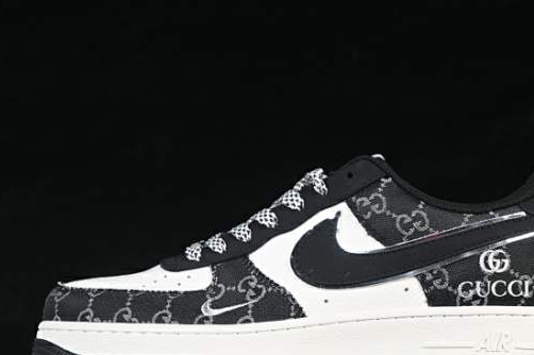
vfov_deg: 12.5
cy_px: 224
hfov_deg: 18.8
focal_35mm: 109
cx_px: 314
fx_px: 1616
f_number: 6.3
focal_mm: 50
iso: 160
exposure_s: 1/60
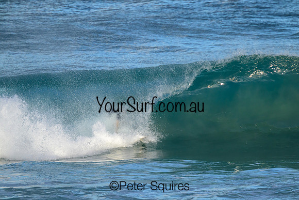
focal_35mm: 660
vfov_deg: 2.1
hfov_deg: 3.1
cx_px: 150
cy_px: 100
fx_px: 5483
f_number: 11
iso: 2000
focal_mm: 660
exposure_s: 1/1600
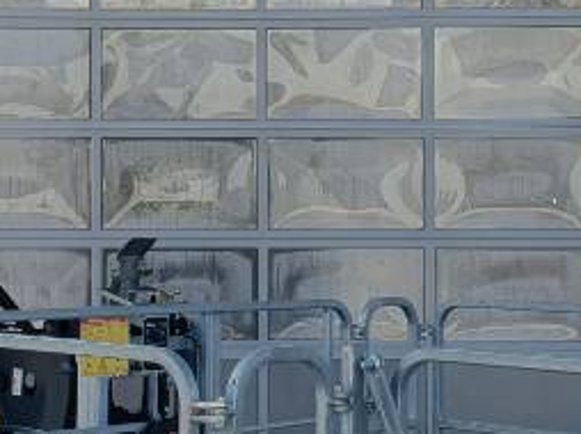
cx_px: 201
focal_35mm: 105
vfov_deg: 14.1
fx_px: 1761
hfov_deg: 18.7
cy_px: 158
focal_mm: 4.32
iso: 50
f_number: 2.4
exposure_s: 1/1744
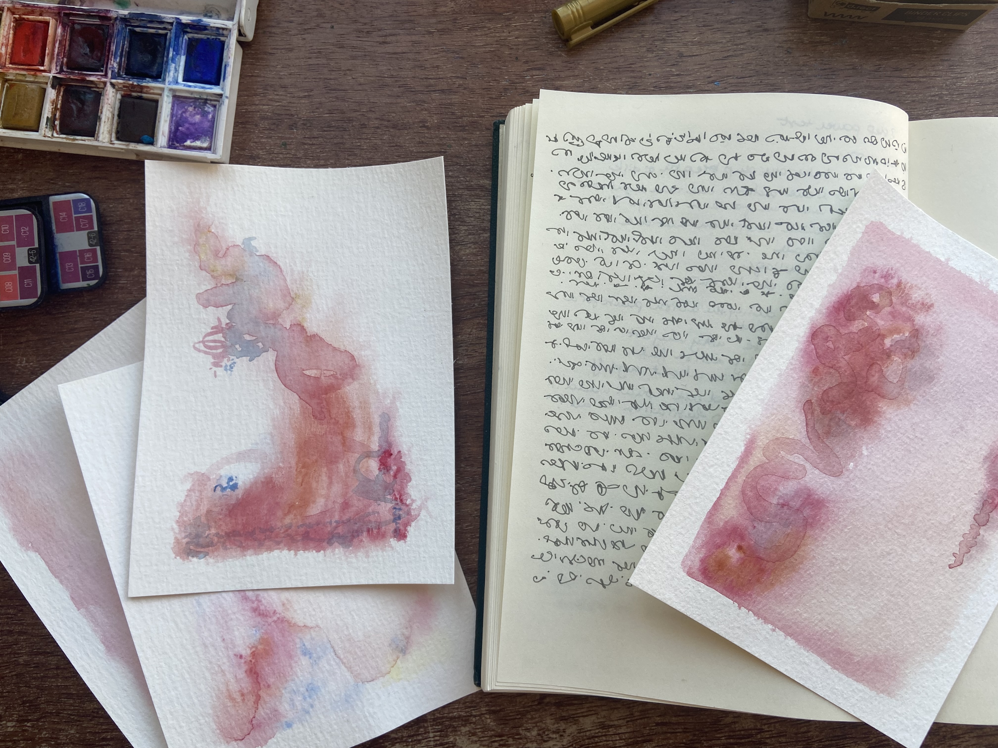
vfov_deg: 53.1
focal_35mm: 26
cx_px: 499
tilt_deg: -87.6
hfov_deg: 67.3
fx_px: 750
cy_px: 374
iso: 32
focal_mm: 4.25
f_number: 1.8
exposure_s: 1/171
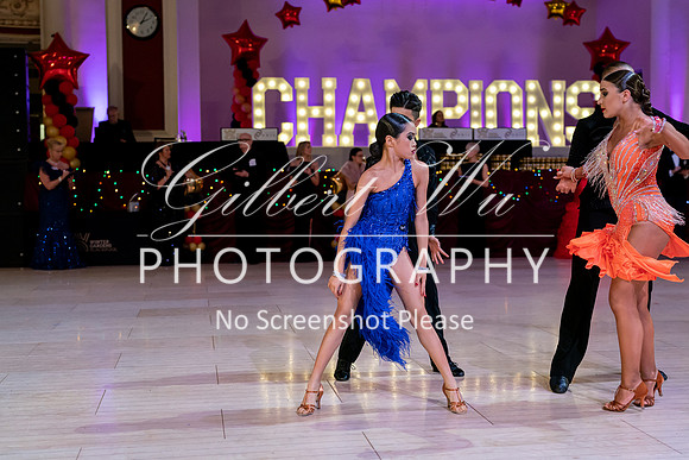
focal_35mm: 49
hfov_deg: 40.4
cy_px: 230
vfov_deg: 27.6
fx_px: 937
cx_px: 344
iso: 3200
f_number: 2.8
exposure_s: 1/1000
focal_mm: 47
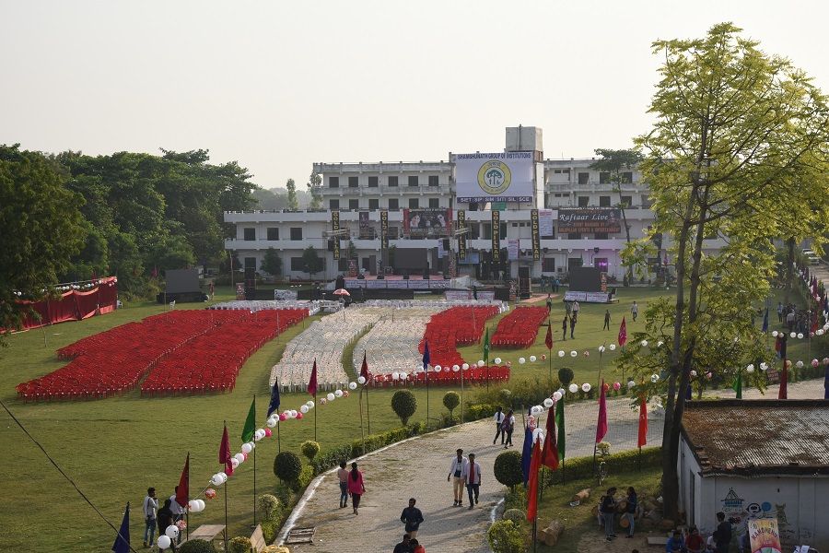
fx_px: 1197
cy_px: 276
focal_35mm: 52
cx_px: 414
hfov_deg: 38.2
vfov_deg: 26.0
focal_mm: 52
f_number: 9
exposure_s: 1/800
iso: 800
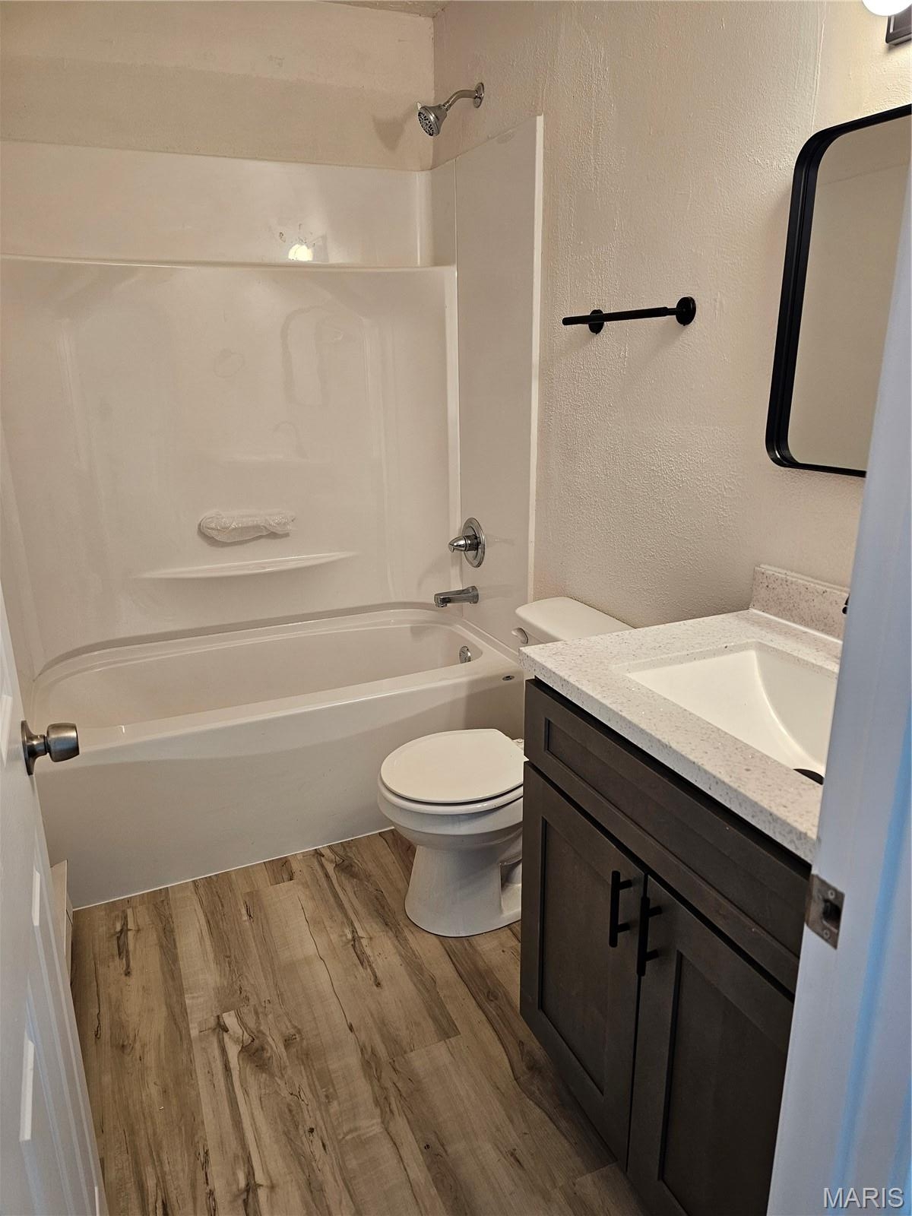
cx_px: 456
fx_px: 808
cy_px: 608
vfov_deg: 73.9
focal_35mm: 23
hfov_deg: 58.9
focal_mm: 6.3
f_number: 1.7
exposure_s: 1/120
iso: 250
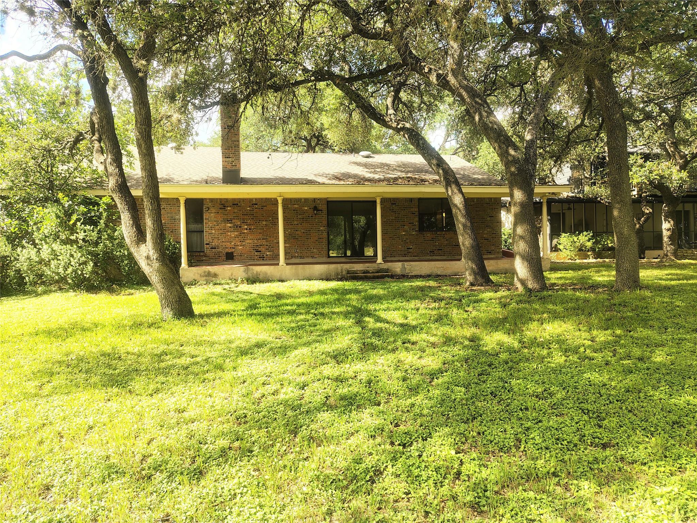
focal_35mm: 24
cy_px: 262
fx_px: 483
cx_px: 348
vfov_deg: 56.8
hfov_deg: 71.6
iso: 100
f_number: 1.8
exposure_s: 1/311
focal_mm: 5.56
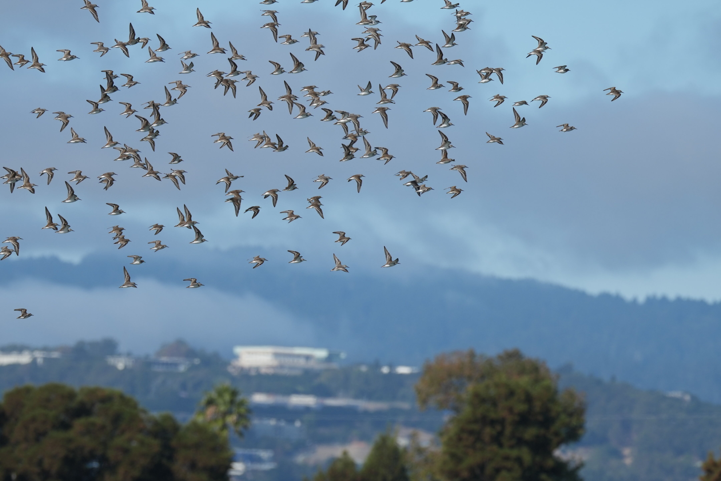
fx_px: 8411
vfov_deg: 3.3
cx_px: 360
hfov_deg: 4.9
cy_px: 240
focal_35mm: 420
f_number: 6.3
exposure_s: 1/2000
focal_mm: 280
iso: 400
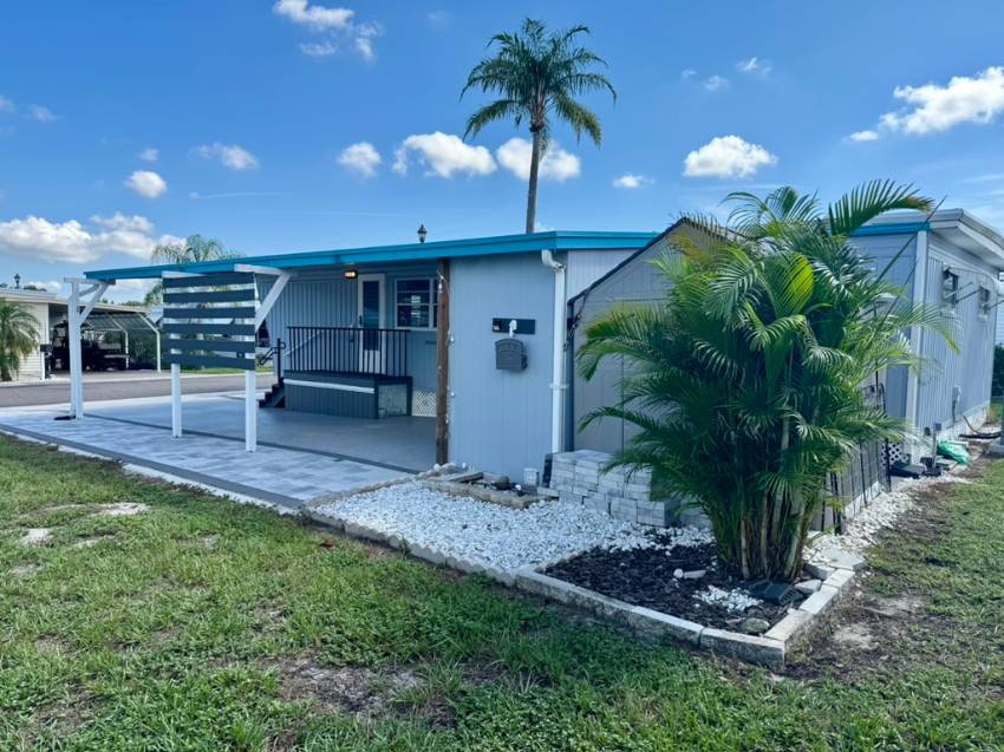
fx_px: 696
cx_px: 502
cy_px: 376
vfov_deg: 56.8
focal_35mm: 24
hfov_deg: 71.6
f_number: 1.78
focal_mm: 6.76
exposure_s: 1/2833
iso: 80
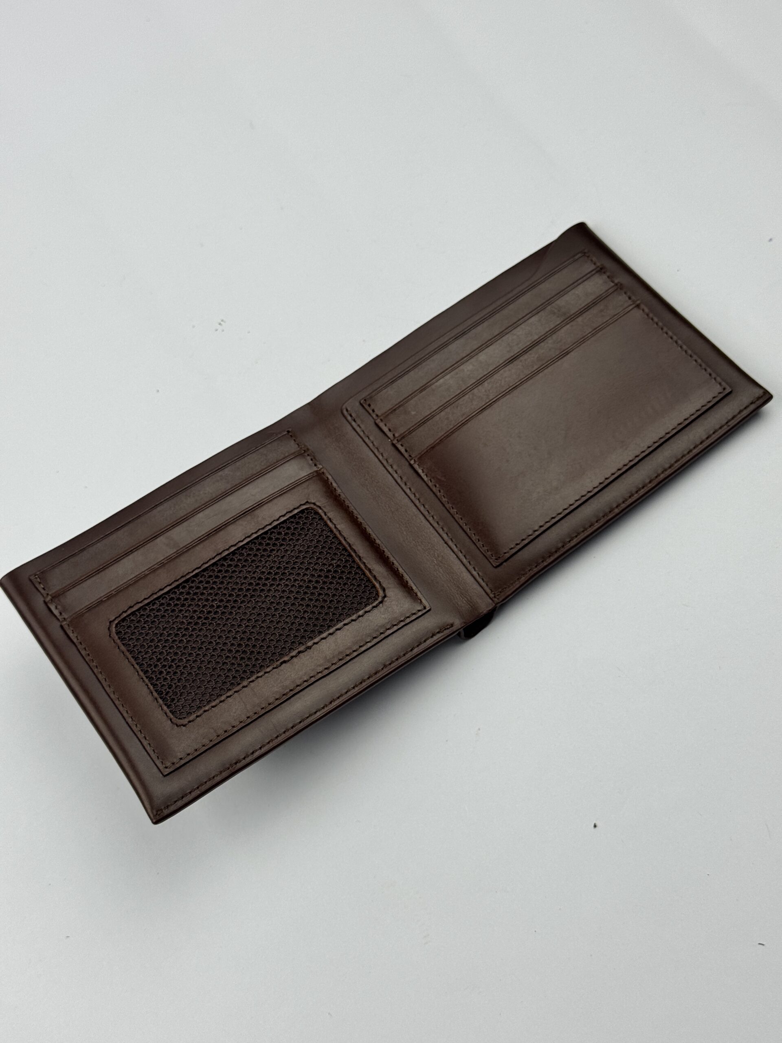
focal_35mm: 48
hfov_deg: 30.3
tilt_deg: -63.0
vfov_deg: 39.7
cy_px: 522
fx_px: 1446
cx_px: 391
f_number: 1.78
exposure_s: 1/535
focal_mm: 6.76
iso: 64
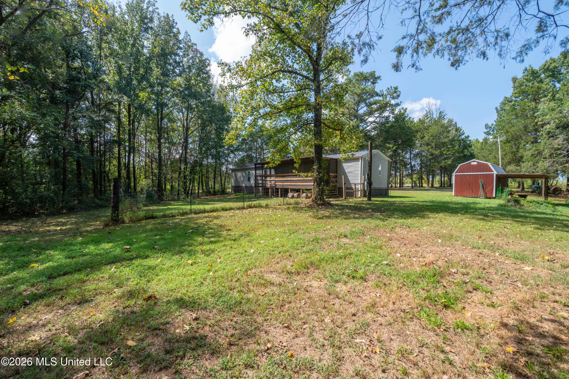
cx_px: 284
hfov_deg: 100.4
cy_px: 190
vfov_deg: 77.3
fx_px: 237
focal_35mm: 15
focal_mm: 15
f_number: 11
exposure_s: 1/250
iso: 400
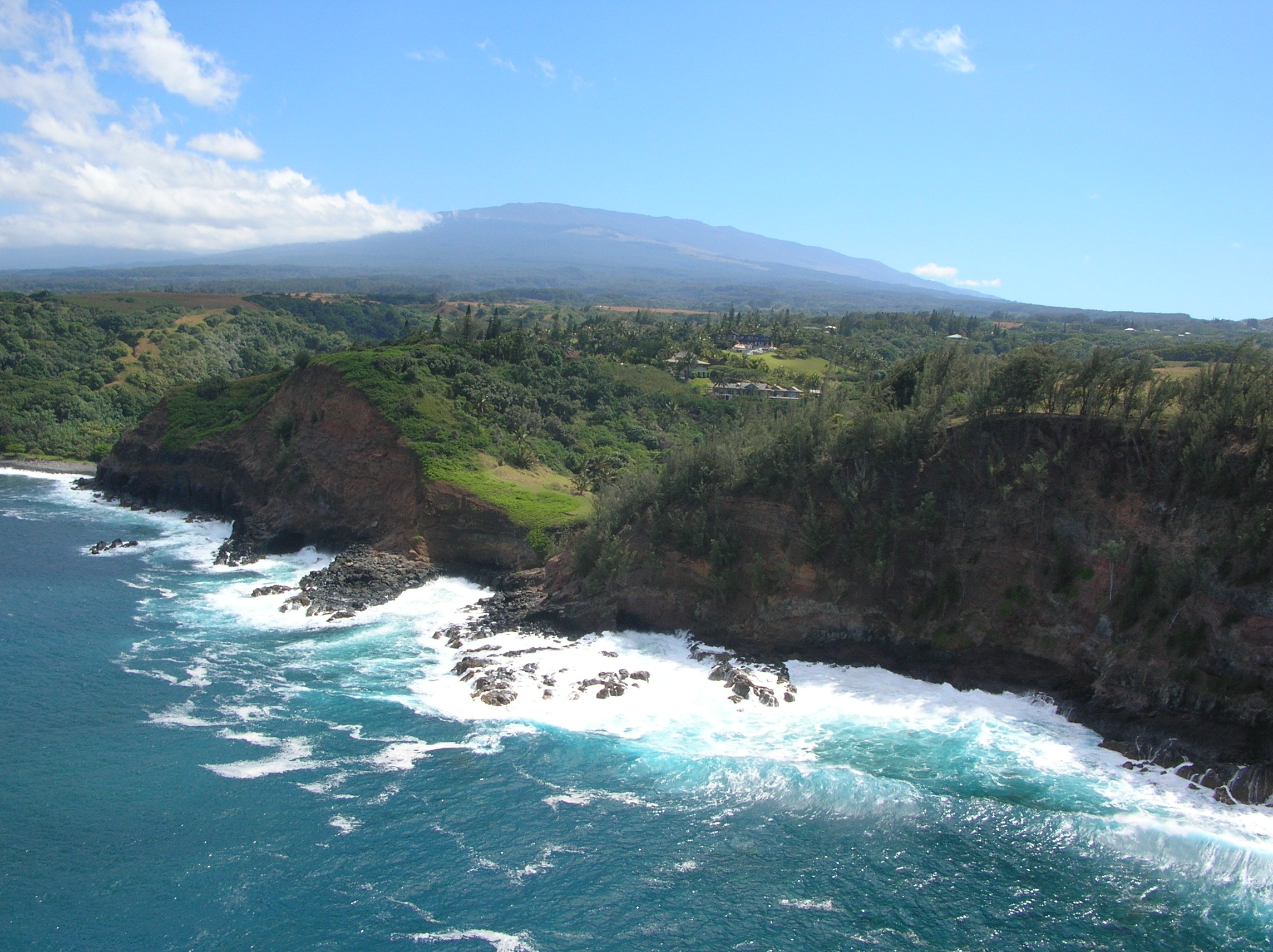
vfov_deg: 40.6
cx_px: 636
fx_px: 1286
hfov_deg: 52.7
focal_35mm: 35
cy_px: 476
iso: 50
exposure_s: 1/298
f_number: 5.6
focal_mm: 5.8
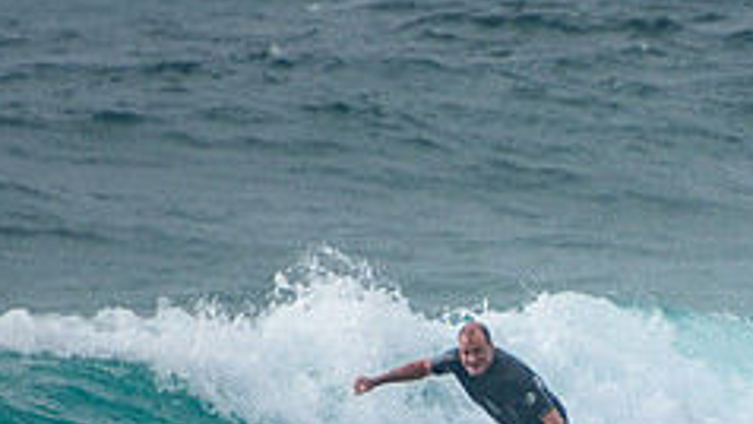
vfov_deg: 0.8
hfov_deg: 1.4
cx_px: 750
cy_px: 600
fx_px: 30616
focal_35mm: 1533
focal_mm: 400
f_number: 5.6
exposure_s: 1/2000
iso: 320
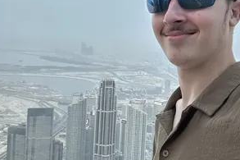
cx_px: 103
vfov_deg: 27.8
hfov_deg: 41.0
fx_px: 320
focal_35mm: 48
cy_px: 49
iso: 80
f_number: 1.9
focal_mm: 2.69
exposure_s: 1/63
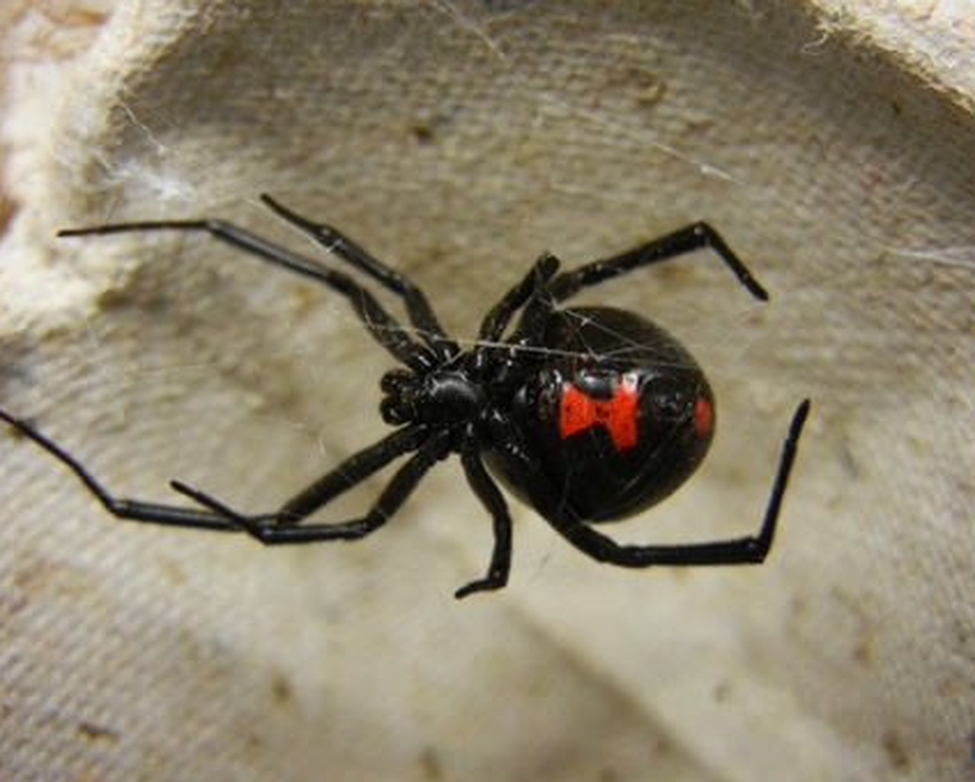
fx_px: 1184
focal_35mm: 41
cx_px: 466
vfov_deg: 36.5
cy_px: 392
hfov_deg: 44.7
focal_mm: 7.1
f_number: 3.7
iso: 264
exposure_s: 1/30
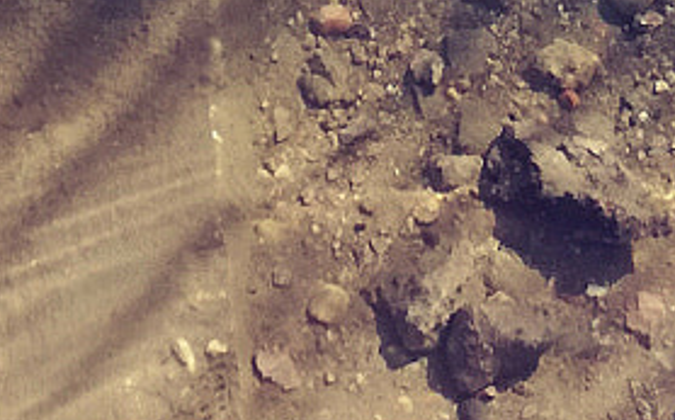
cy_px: -575
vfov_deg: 7.4
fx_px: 3032
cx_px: 369
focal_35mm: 165
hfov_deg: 12.7
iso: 50
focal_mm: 3.79
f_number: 2
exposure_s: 1/217
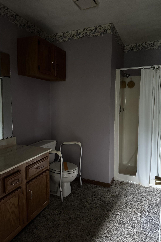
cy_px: 119
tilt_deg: -5.5
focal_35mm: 26
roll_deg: +1.0
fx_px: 174
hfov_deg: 49.5
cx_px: 73
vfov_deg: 69.4
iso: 1600
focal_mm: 6.76
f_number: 1.78
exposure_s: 1/30
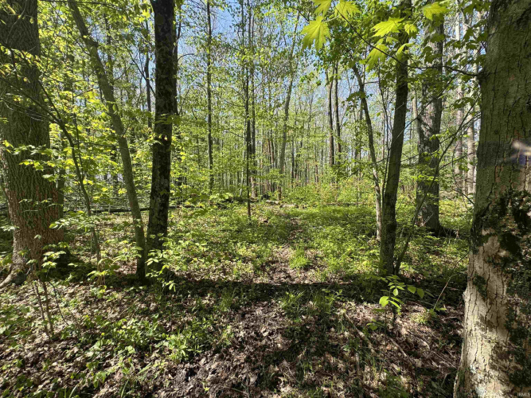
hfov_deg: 102.1
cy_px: 199
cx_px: 266
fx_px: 215
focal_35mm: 14
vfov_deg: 85.7
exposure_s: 1/394
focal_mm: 2.22
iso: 40
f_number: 2.2
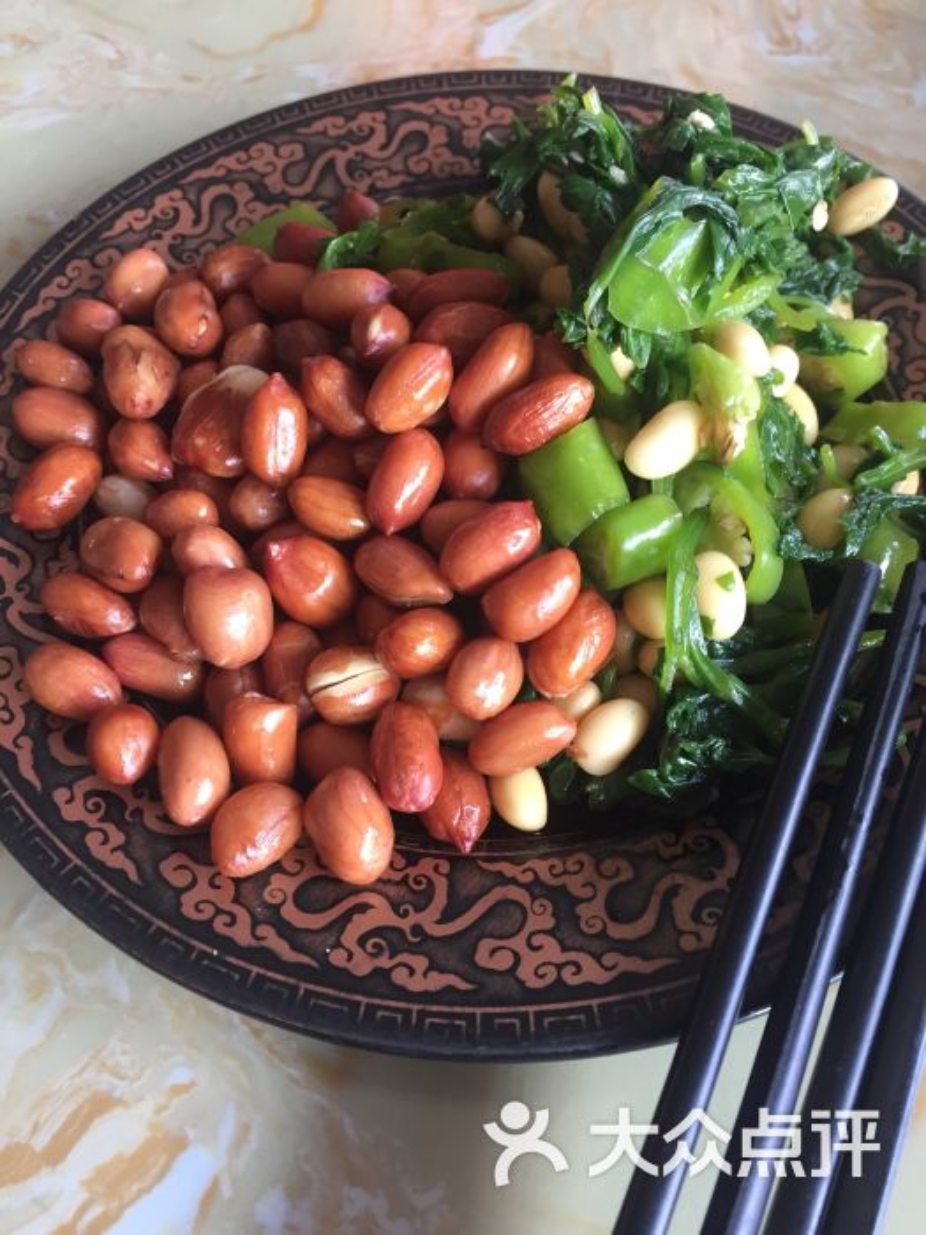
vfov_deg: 61.7
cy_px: 618
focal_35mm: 29
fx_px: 1034
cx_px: 463
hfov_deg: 48.2
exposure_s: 1/30
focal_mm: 4.15
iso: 32
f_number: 2.2
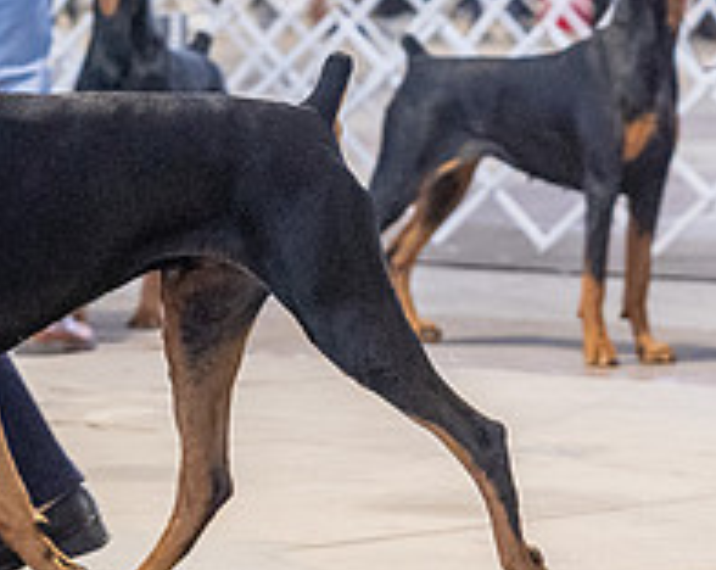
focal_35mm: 298
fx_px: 6302
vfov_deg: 5.2
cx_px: -144
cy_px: -88
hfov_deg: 6.5
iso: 6400
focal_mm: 92
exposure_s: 1/320
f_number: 3.5
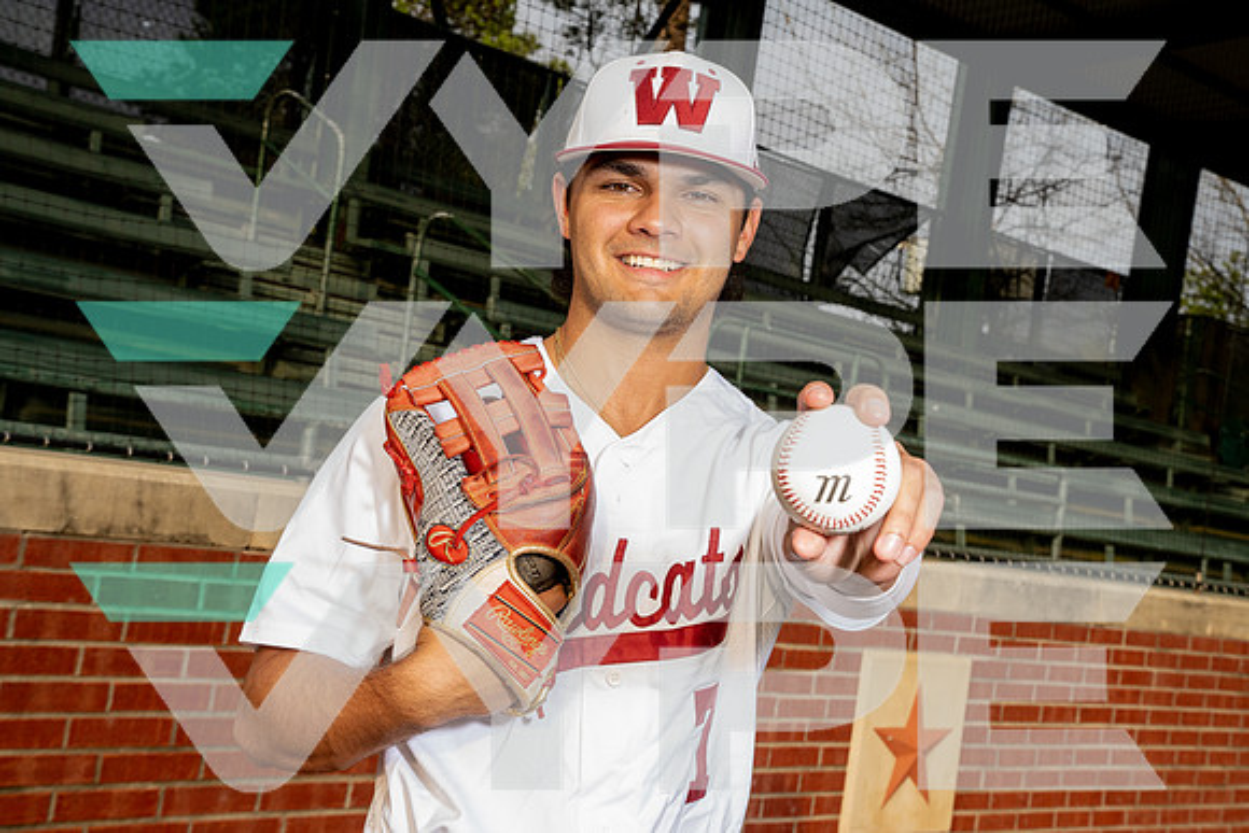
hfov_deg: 38.2
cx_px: 624
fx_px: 1804
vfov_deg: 26.0
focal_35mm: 52
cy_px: 416
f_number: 11
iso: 400
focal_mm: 52
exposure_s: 1/250
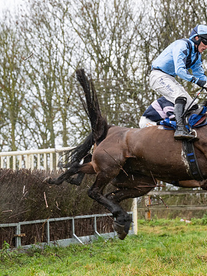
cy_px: 138
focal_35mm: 102
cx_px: 121
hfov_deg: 14.5
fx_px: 814
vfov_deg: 19.3
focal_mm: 70
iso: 800
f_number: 4
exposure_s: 1/1250
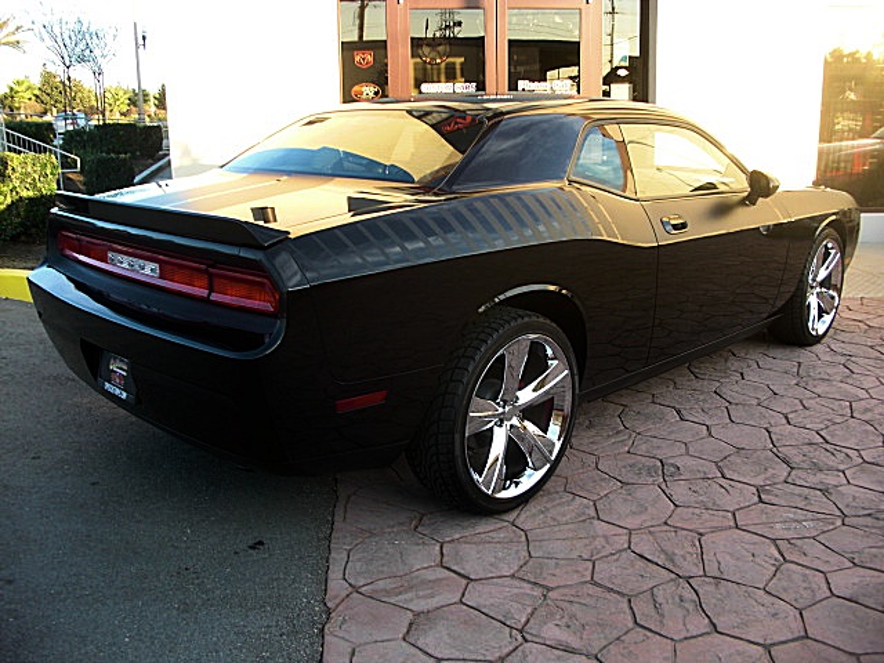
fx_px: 919
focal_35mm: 36
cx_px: 442
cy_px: 332
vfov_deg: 39.7
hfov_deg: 51.4
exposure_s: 1/80
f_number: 2.8
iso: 50
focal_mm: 6.3
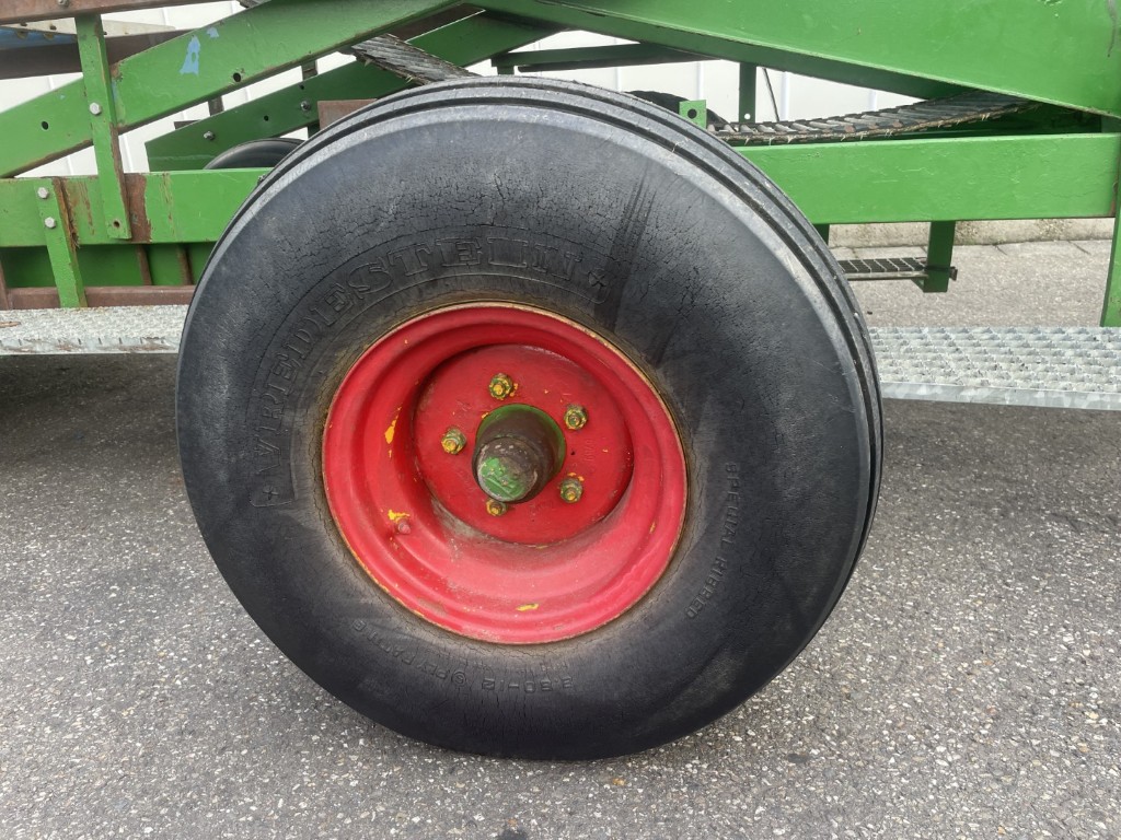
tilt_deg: -19.6
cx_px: 560
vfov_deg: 53.1
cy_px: 420
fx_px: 842
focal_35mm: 26
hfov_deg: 67.3
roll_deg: +2.7
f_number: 1.6
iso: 32
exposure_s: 1/188
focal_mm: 4.2
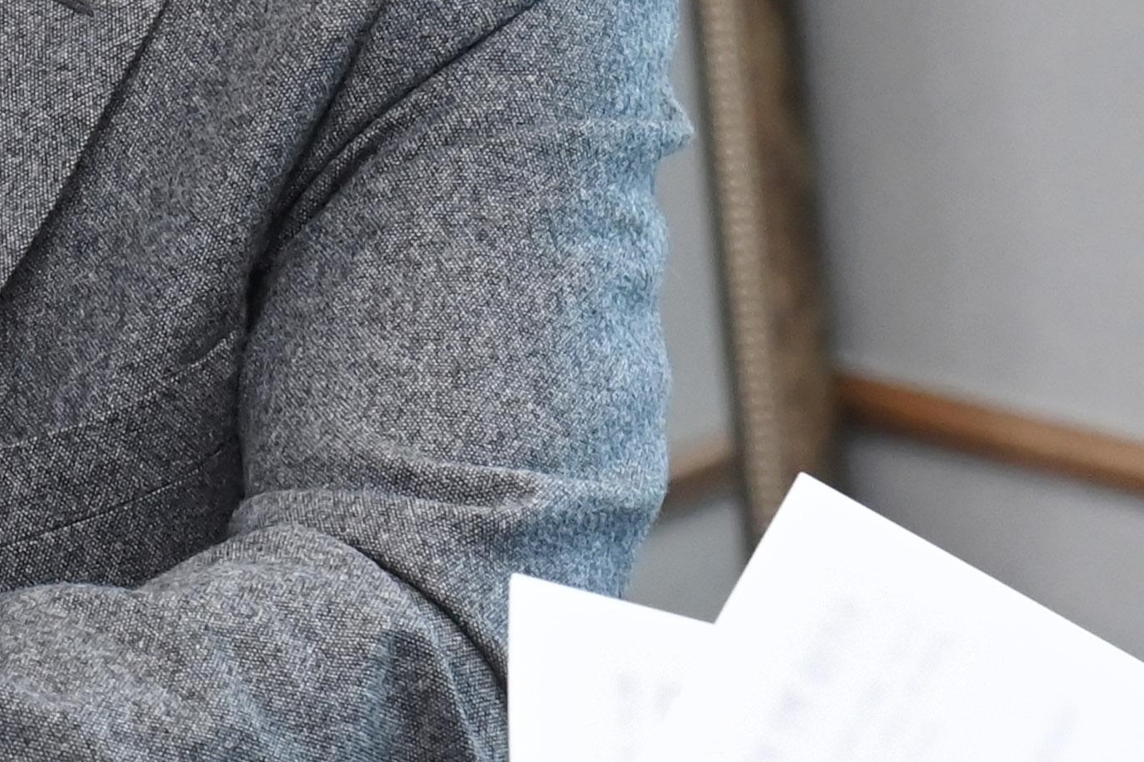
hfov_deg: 6.0
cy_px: -76
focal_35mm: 343
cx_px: -356
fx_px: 10899
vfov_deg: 4.0
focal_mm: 85
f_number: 6.3
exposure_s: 1/250
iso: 2500
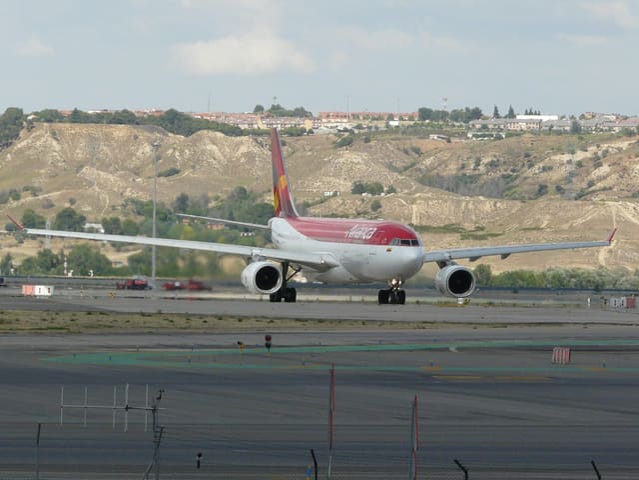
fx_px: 5833
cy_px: 240
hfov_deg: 6.3
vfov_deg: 4.7
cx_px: 320
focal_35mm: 316
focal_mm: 32.5
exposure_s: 1/500
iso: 100
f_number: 5.6
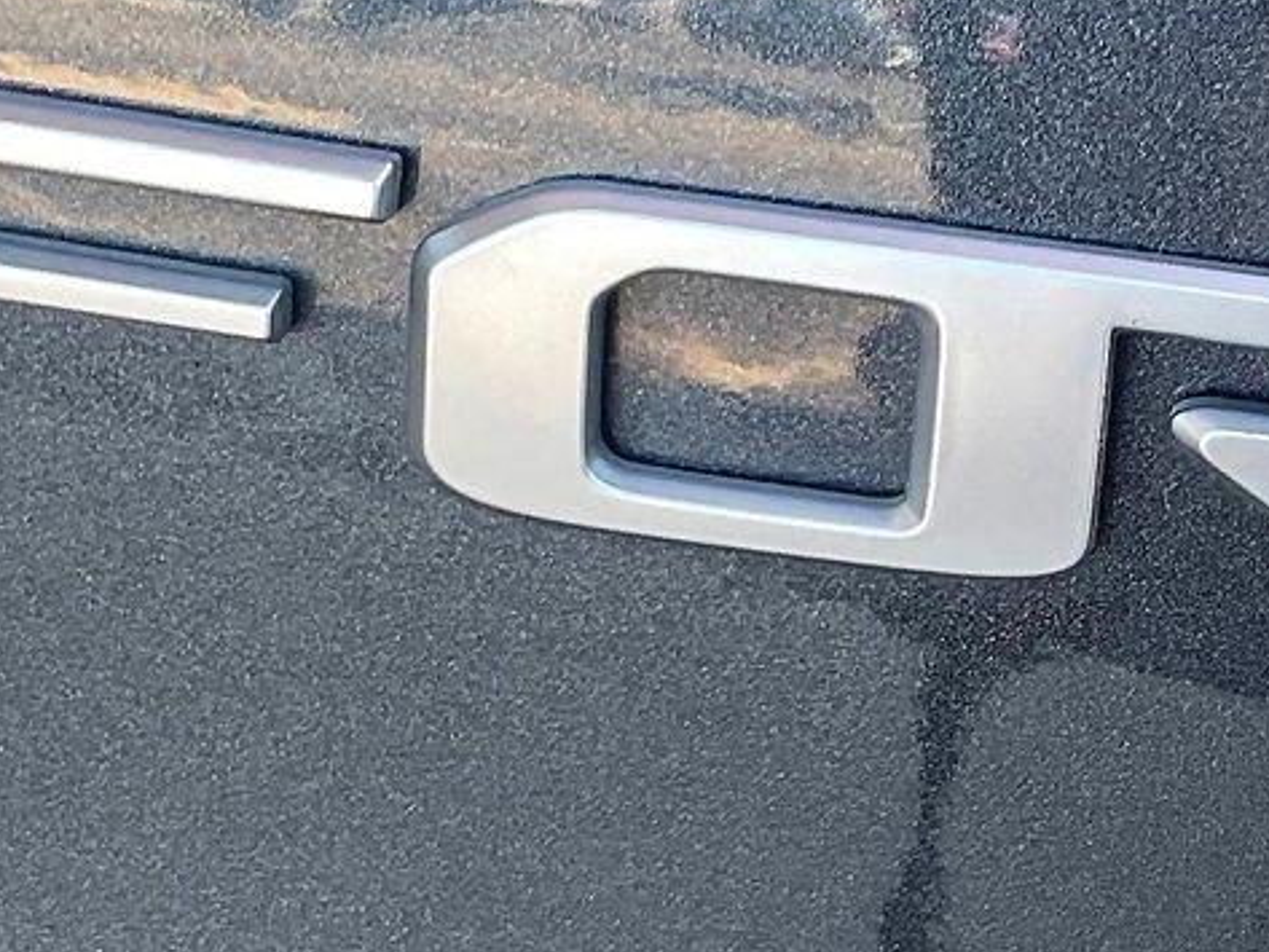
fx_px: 3594
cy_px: 719
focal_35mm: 98
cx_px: 1221
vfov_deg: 15.0
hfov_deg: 19.5
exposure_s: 1/122
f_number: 1.8
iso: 40
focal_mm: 3
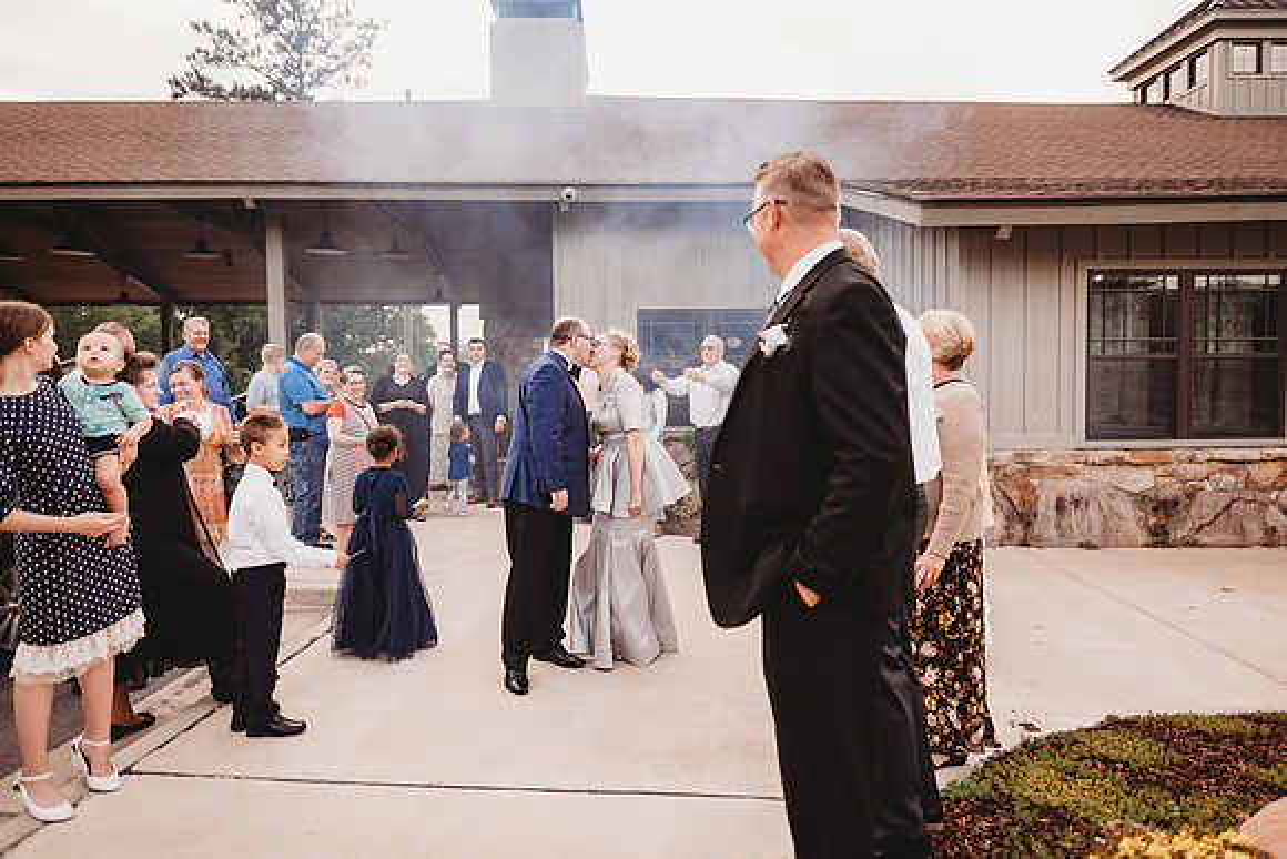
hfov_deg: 73.7
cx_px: 644
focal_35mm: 24
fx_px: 858
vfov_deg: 53.2
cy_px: 430
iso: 160
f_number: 2.5
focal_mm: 24
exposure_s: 1/200
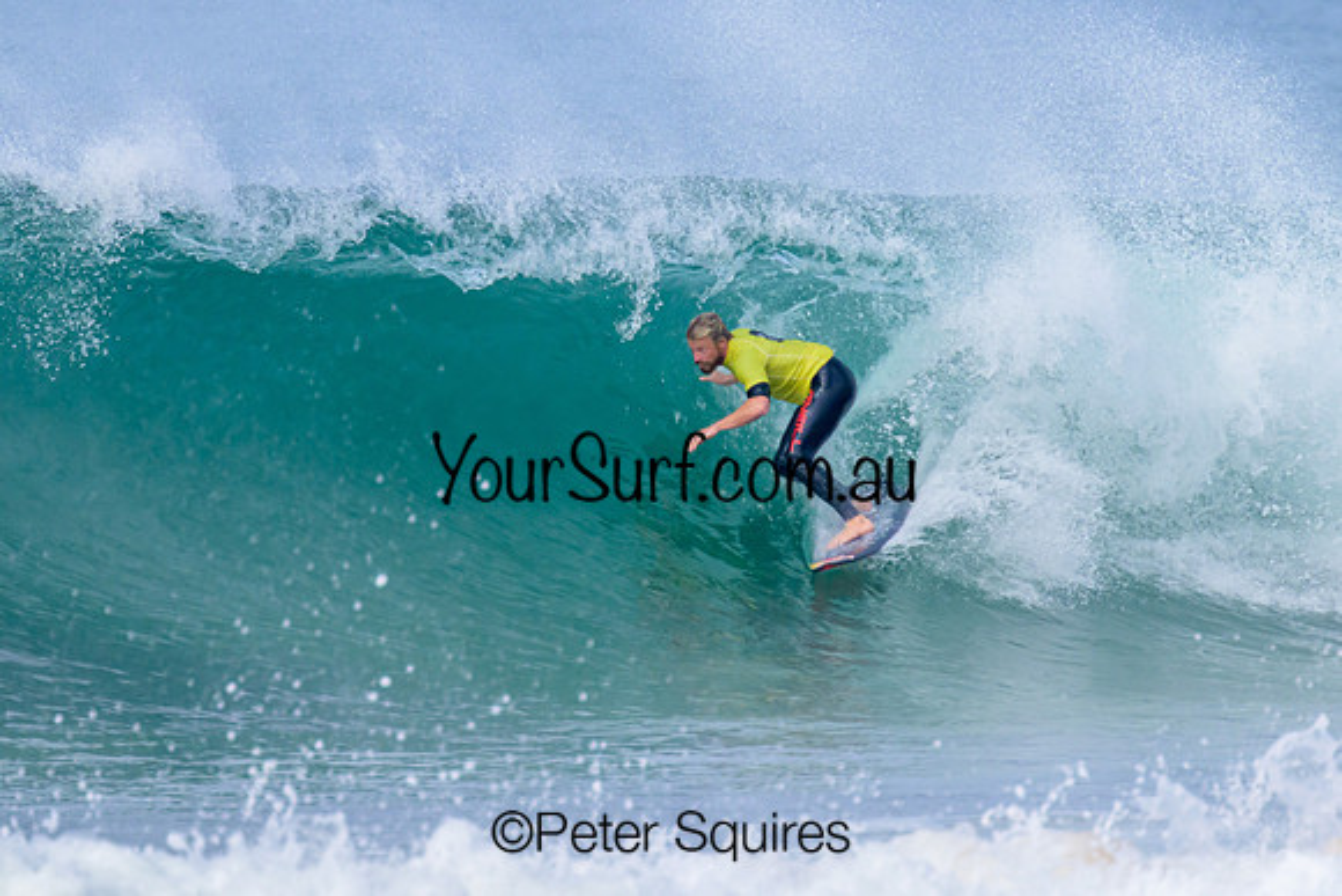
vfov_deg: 1.3
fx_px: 40929
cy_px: 281
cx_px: 673
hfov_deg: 1.9
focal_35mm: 1098
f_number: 11
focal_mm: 800
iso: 1250
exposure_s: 1/2000
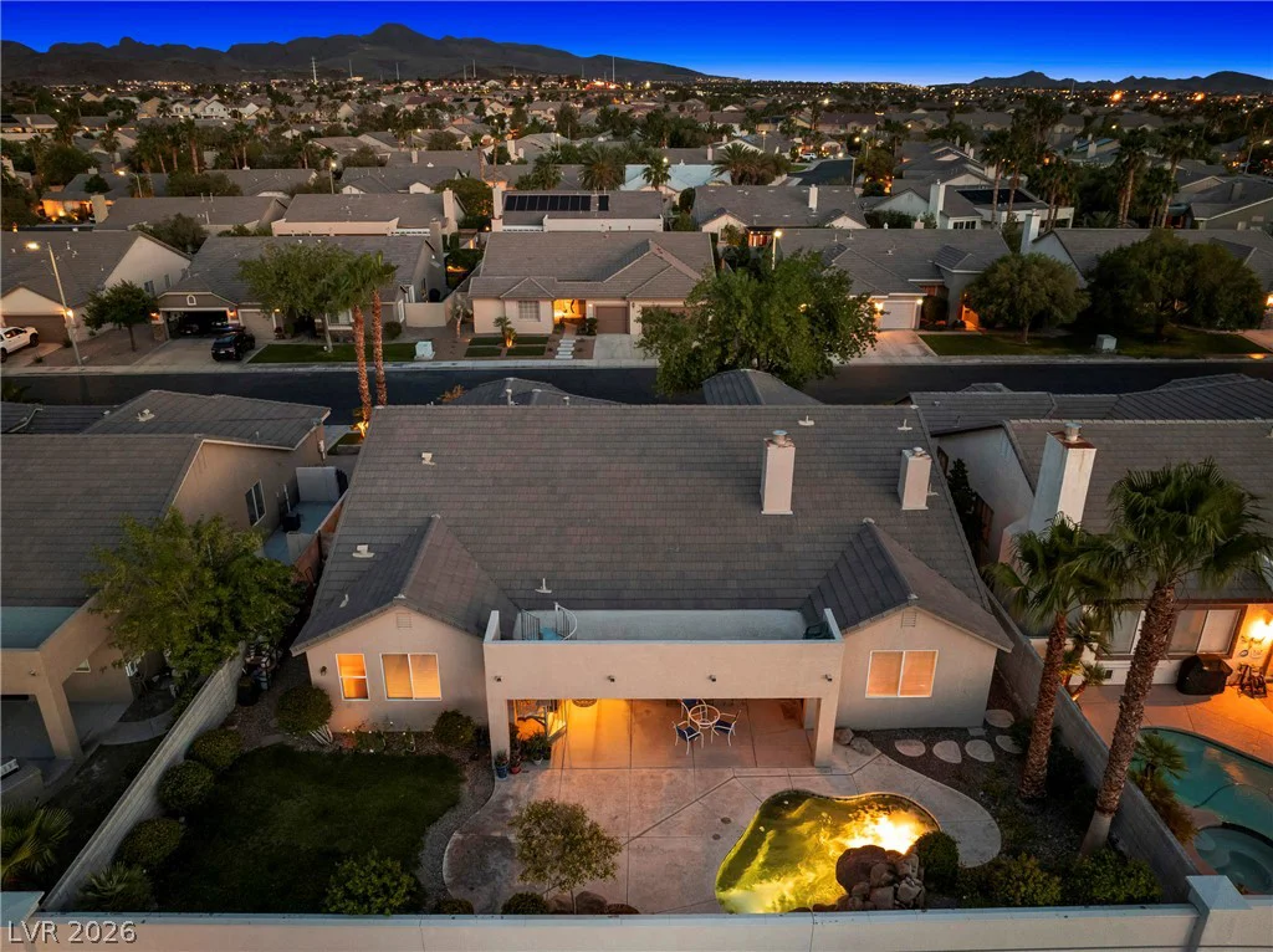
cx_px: 636
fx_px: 882
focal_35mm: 24
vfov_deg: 56.7
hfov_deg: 71.6
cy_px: 476
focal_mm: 12.29
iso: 970
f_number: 2.8
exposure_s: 1/6
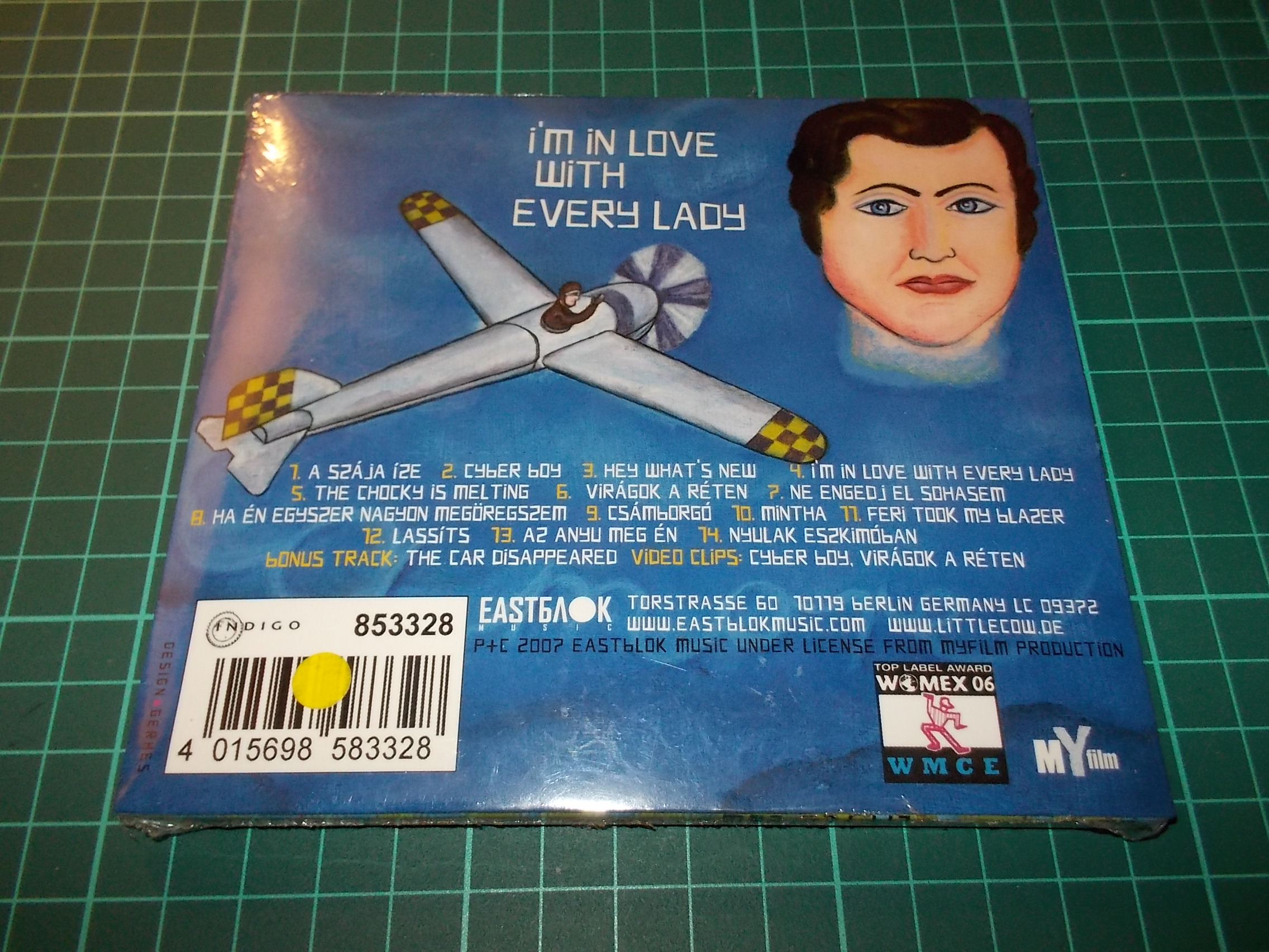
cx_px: 634
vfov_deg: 48.2
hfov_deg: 61.7
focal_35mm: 29
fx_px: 1063
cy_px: 476
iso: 200
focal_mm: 4.1
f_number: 3.3
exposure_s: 1/30
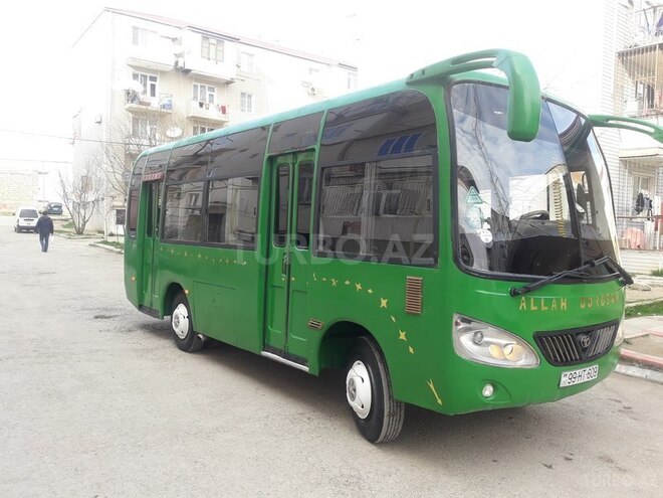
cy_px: 249
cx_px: 332
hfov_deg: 63.4
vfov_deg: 49.7
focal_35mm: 28
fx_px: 536
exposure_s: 1/209
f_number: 1.9
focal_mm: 3.7
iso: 40
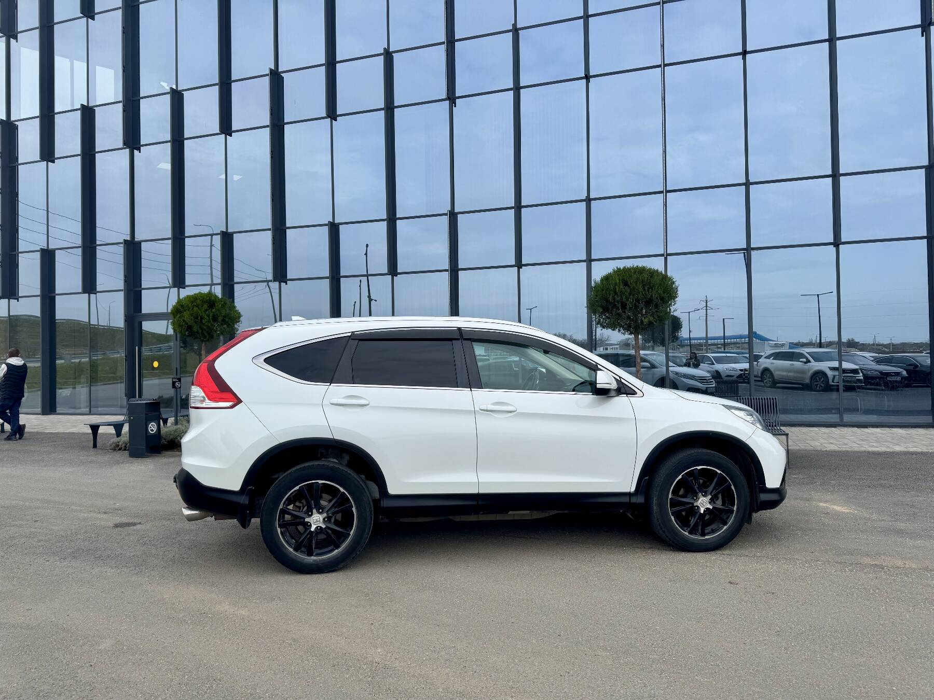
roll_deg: +0.8
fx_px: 648
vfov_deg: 56.8
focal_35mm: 24
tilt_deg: +1.2
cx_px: 467
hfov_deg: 71.6
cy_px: 350
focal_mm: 6.76
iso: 80
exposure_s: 1/2506
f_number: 1.78
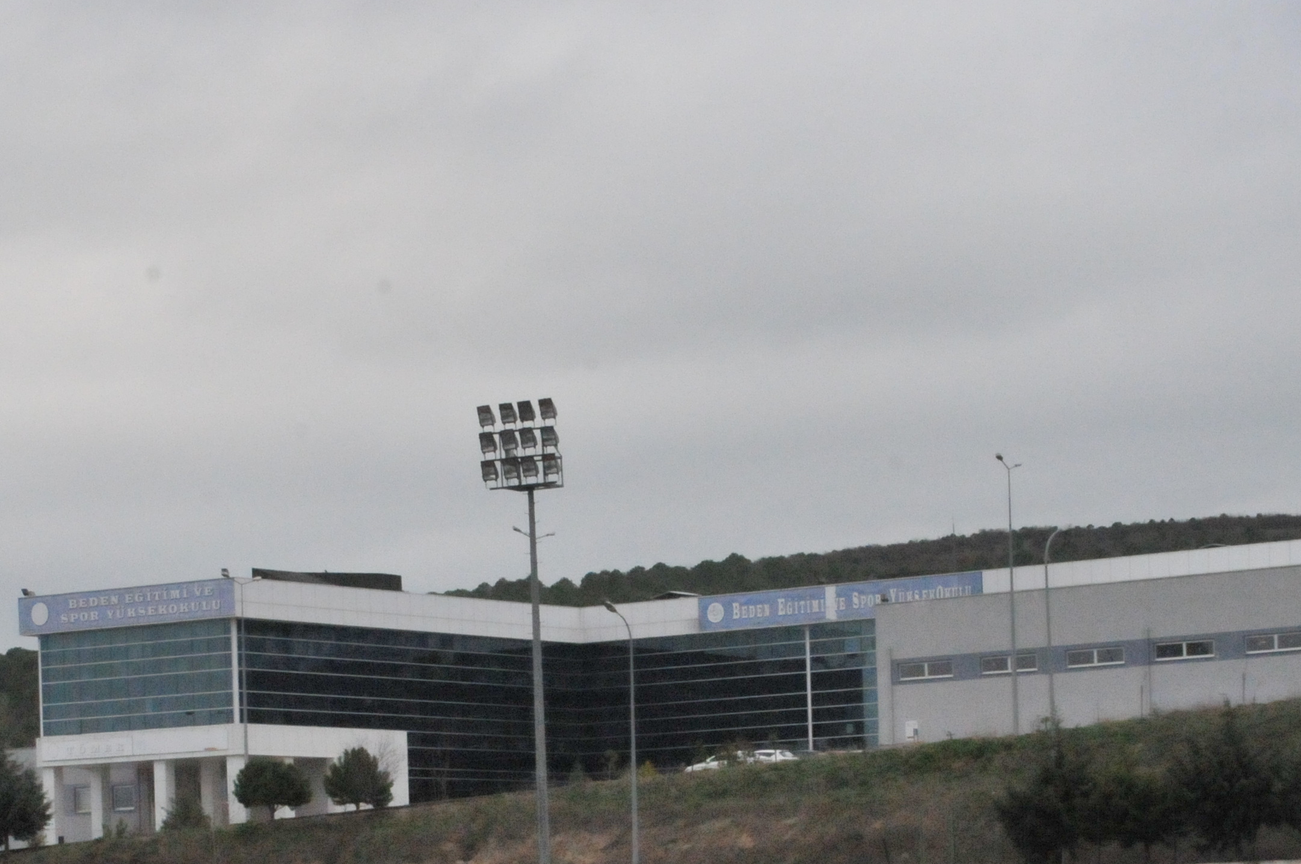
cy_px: 833
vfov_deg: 12.0
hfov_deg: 18.1
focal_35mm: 113
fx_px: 4079
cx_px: 654
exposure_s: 1/1000
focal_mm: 38
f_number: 16
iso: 2500
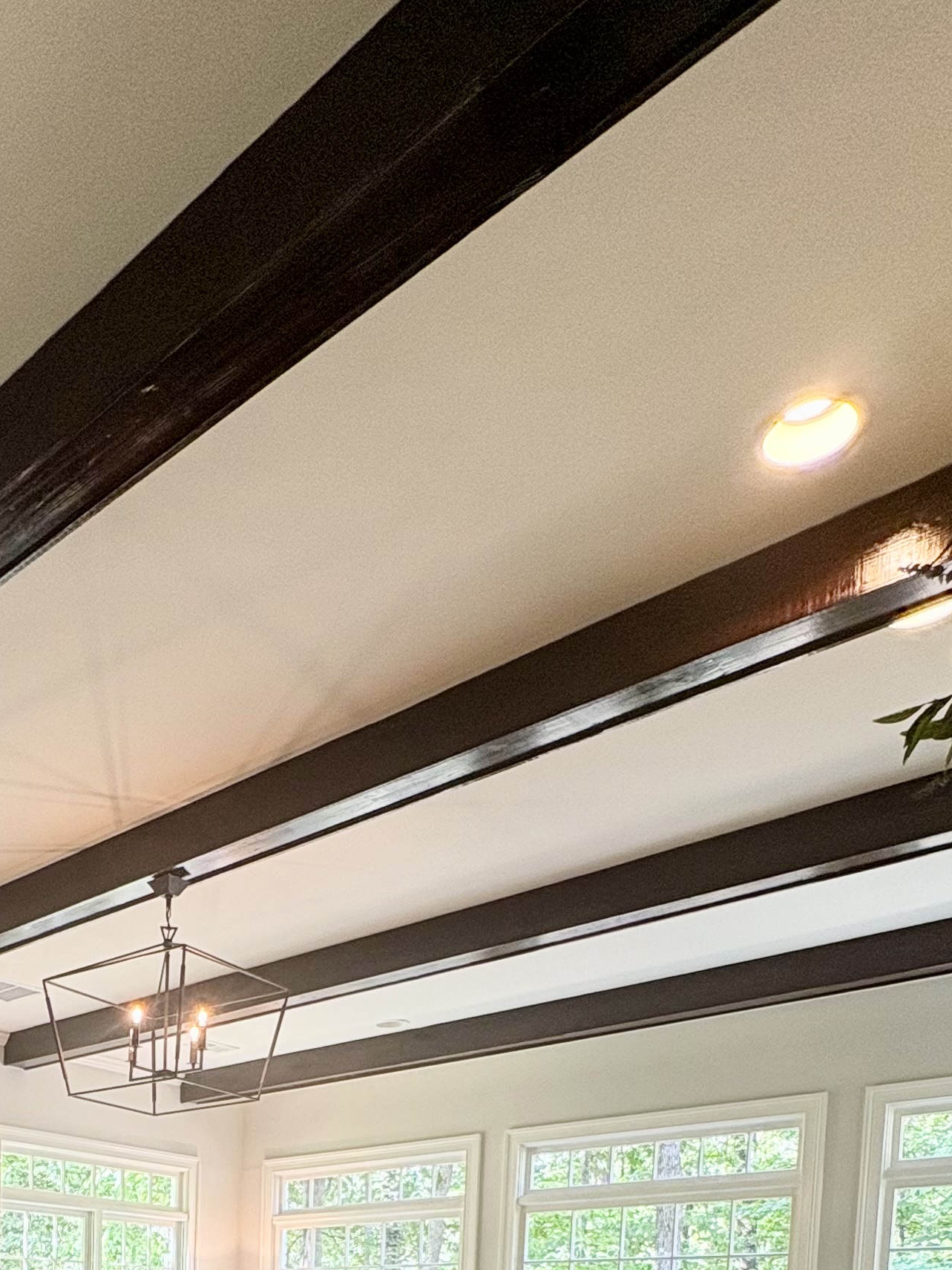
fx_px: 1210
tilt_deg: -4.4
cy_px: 1434
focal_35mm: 33
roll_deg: -0.7
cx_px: 96
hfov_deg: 39.8
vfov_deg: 42.1
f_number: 2.2
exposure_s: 1/60
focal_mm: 2.22
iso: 125
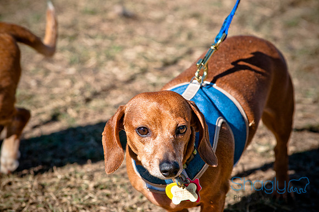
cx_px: 160
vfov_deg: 4.6
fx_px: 2655
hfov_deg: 6.9
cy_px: 106
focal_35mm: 300
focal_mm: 200
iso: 400
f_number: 5.6
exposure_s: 1/1250
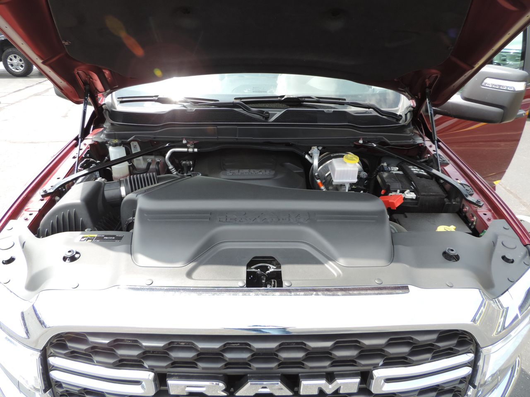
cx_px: 265
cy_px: 198
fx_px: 367
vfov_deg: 56.8
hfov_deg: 71.6
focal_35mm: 24
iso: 80
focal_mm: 4.3
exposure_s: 1/250
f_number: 3
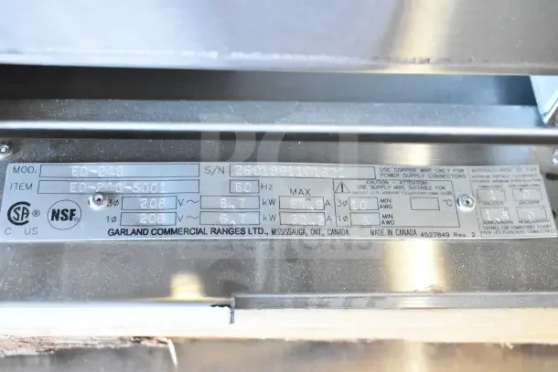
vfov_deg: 29.0
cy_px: 186
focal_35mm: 46
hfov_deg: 42.3
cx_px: 279
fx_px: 721
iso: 6400
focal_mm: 31
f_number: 5.6
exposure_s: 1/125
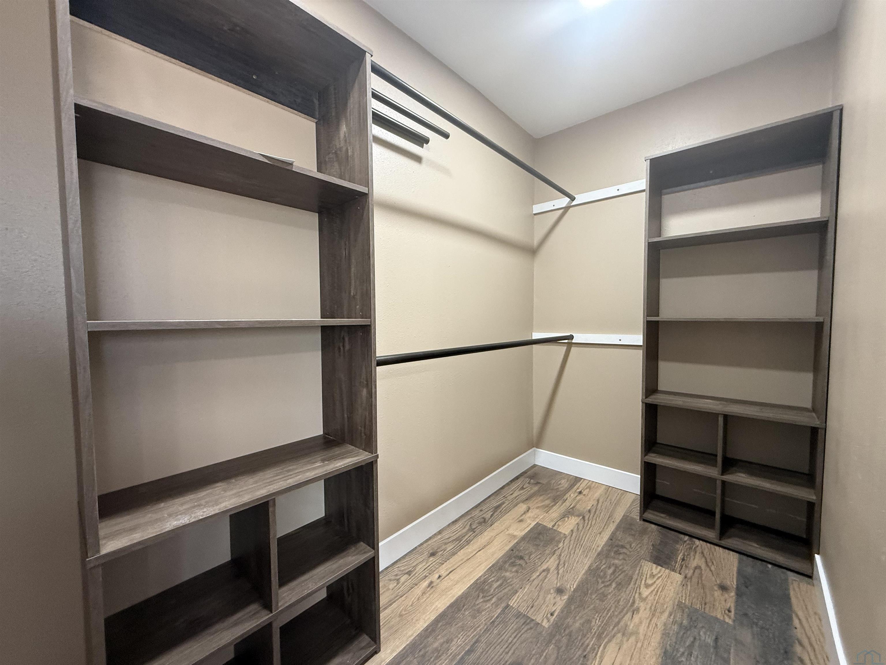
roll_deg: -0.2
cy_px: 332
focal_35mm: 14
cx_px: 443
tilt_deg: -1.8
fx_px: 358
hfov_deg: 102.1
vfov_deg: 85.7
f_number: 2.2
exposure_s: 1/60
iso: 250
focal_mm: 2.22
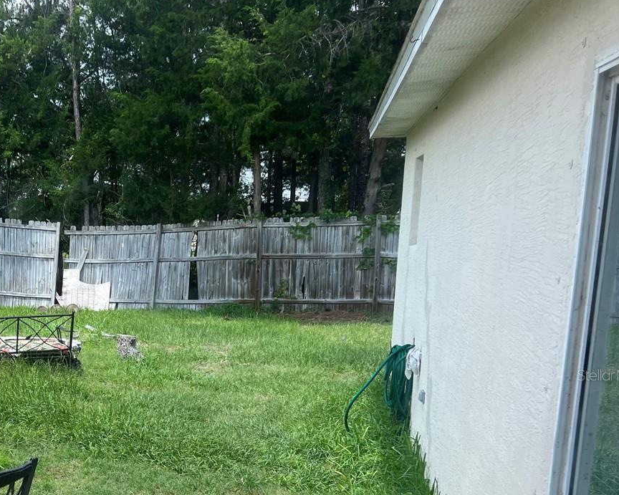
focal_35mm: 47
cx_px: 72
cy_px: 375
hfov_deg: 37.2
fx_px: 861
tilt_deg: -11.9
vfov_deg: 31.5
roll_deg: -0.3
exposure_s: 1/1361
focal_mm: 5.7
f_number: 1.5
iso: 50
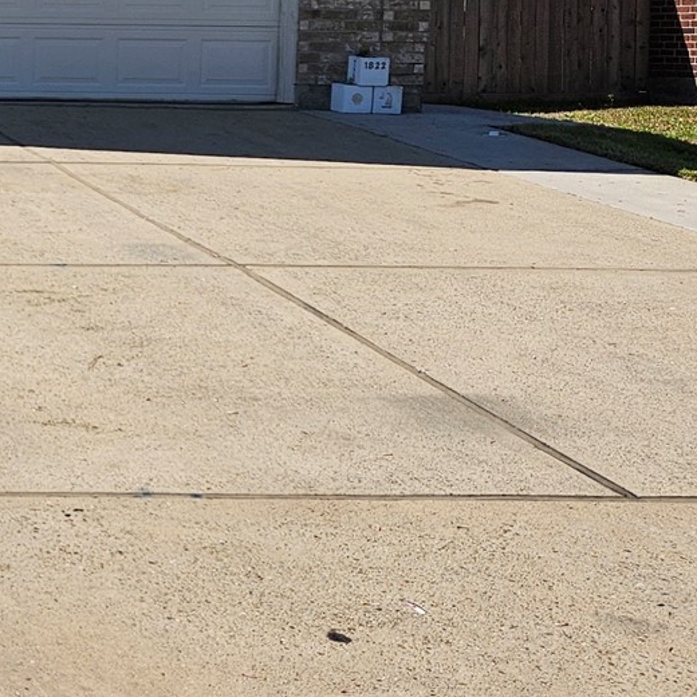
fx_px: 1822
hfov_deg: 18.1
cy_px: 92
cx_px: -474
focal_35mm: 80
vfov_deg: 21.3
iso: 25
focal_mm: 5.4
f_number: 1.8
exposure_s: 1/2537
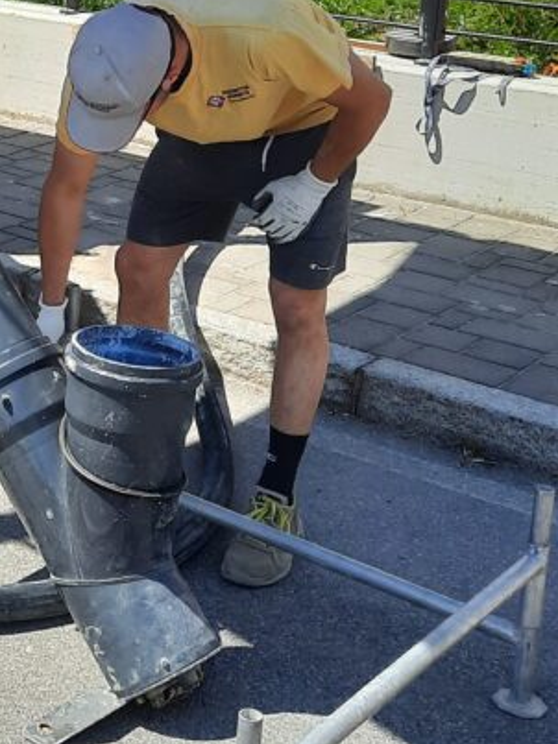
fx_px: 1656
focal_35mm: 77
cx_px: -207
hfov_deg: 17.7
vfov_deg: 24.8
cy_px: 105
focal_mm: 4.6
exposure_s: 1/898
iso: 32
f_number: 2
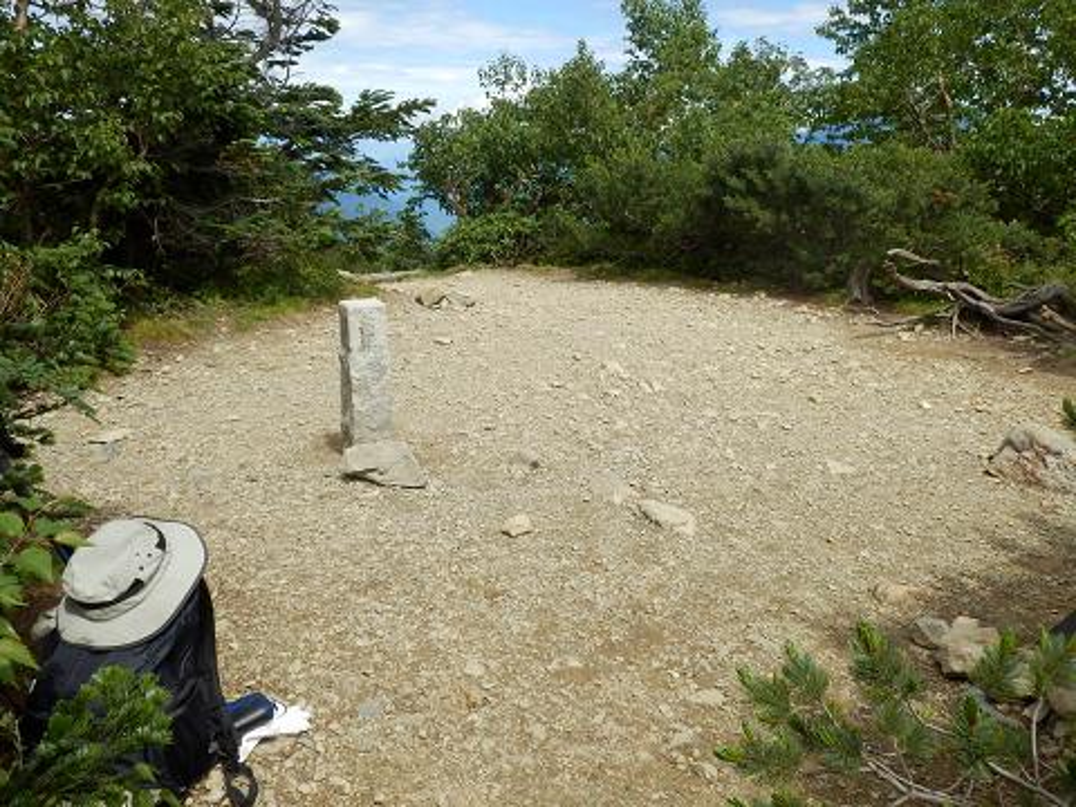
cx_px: 538
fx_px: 1150
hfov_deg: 50.1
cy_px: 404
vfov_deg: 38.7
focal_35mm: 37
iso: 80
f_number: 3.9
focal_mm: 6.6
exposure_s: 1/800
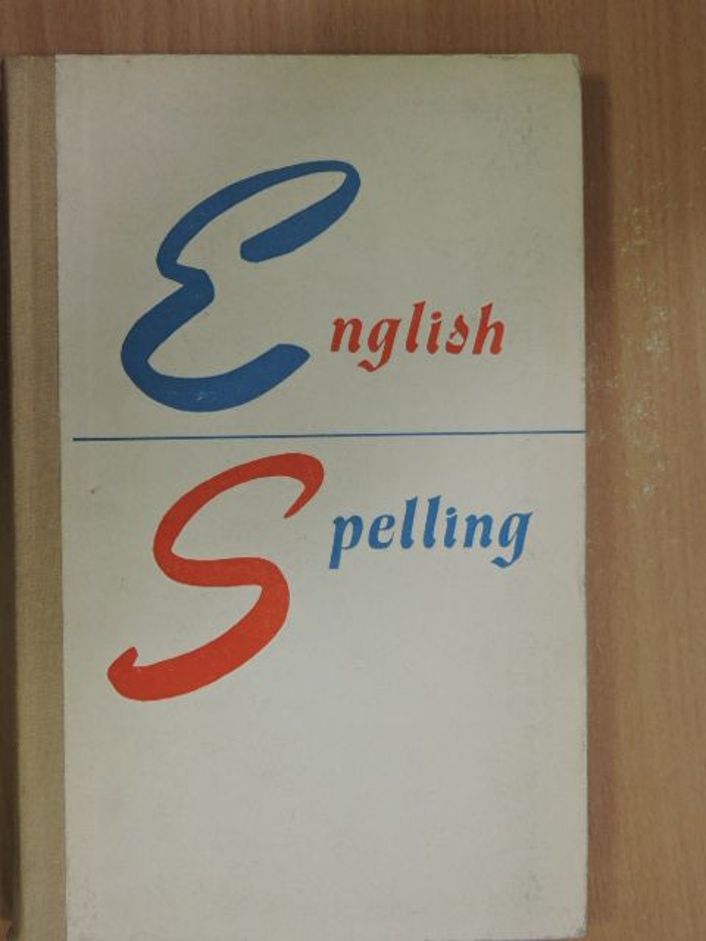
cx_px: 353
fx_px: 1496
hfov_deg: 26.6
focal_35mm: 55
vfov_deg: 34.9
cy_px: 470
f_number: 4
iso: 400
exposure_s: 1/30
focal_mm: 9.9
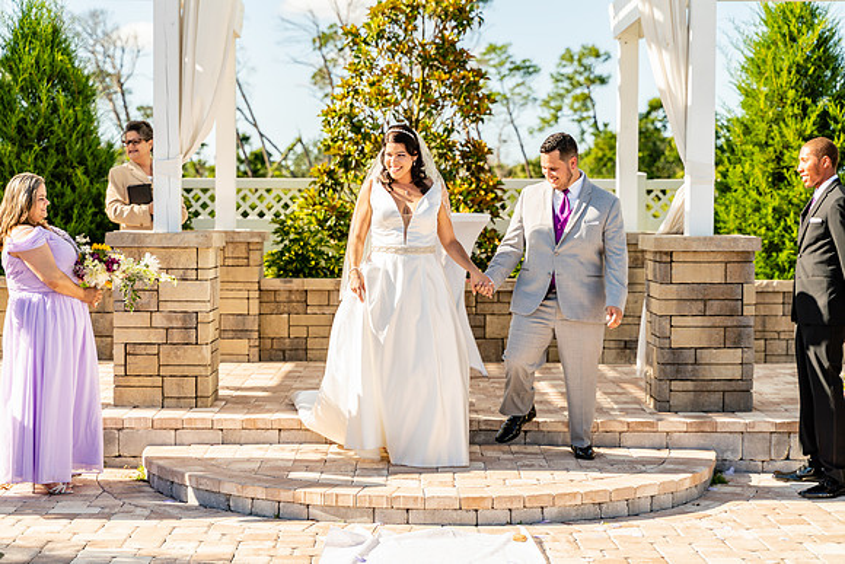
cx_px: 422
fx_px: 1596
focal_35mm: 68
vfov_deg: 20.0
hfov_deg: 29.6
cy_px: 282
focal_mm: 68
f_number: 4.5
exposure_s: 1/400
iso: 100
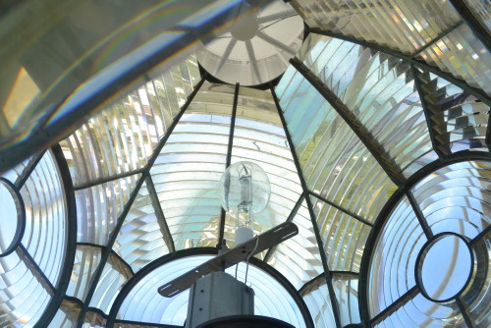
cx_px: 246
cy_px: 164
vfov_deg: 48.0
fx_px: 368
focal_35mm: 27
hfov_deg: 67.4
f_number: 6.3
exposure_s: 1/100
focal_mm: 18
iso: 100
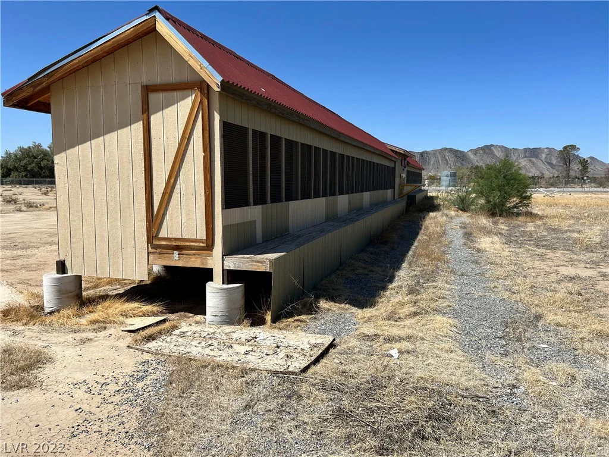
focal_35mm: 26
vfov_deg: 53.1
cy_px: 228
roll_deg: +0.8
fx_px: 457
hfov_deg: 67.3
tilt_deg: -6.5
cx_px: 304
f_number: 1.5
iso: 50
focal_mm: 5.7
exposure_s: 1/6211
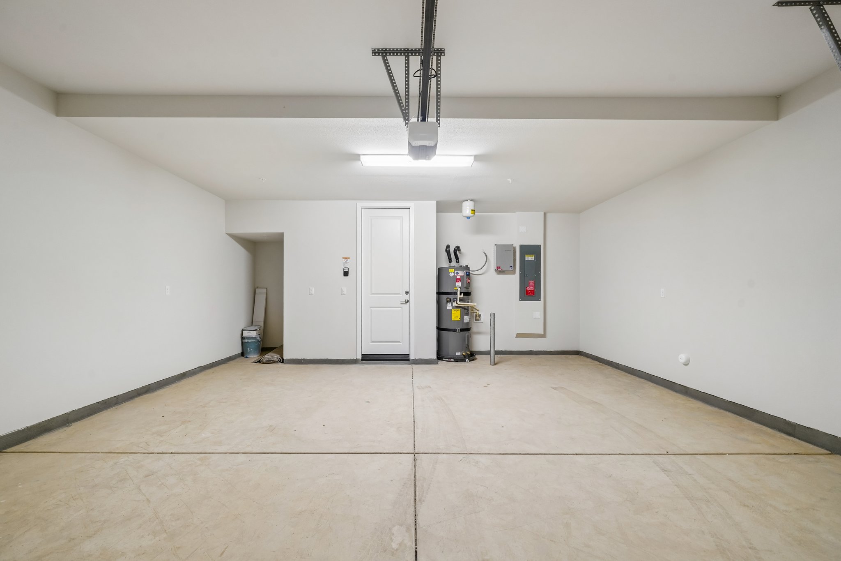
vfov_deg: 81.2
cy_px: 280
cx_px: 420
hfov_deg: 104.3
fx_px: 327
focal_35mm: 14
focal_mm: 14
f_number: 8
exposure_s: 1/5
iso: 400
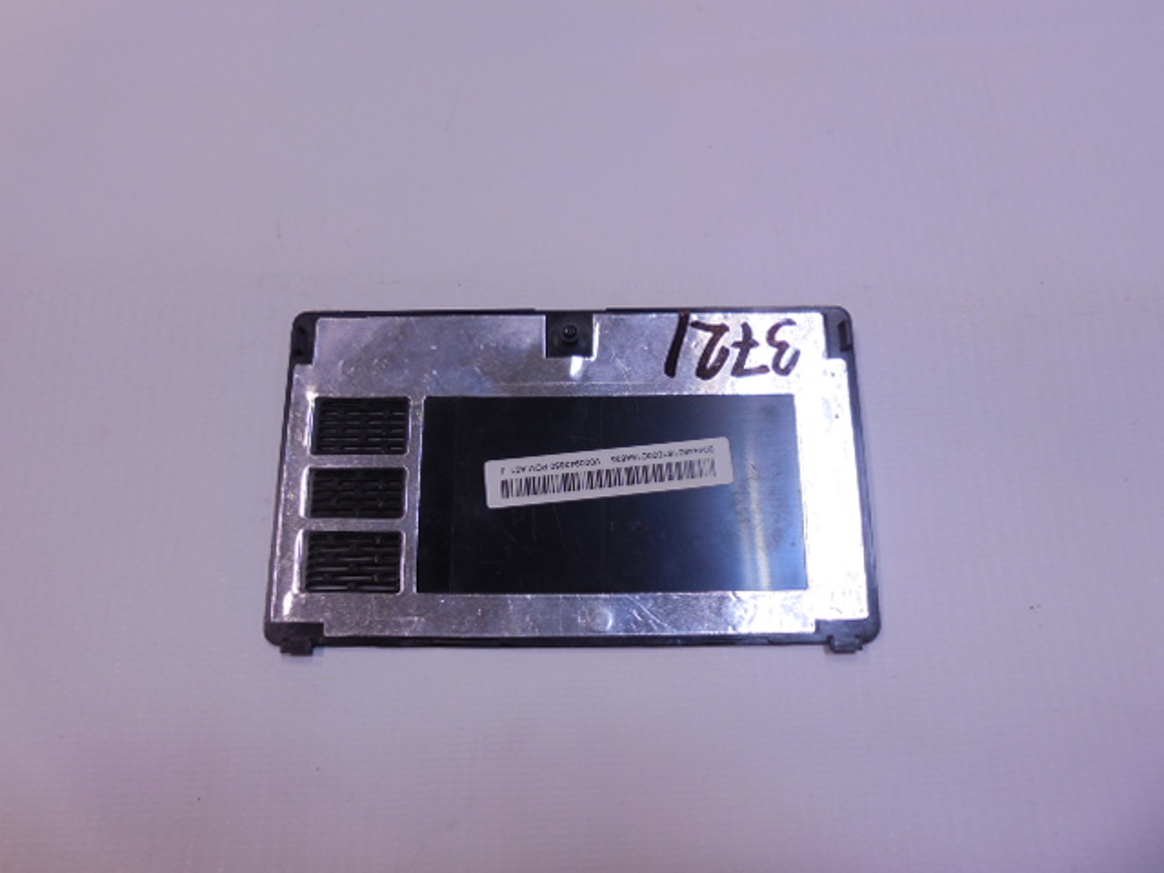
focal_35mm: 26
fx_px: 874
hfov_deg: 67.3
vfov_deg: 53.1
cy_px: 436
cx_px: 582
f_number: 3.5
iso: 160
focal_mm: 4.6
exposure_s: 1/30
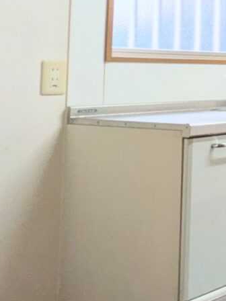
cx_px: 517
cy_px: 58
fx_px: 522
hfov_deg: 15.6
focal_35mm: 60
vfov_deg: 31.3
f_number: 2.2
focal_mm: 1.85
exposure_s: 1/50
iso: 74
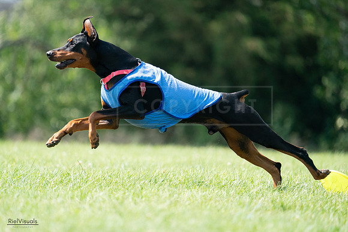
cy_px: 116
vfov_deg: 2.3
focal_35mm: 594
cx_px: 174
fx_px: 5743
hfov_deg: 3.5
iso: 3200
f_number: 6.3
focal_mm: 594
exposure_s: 1/4000
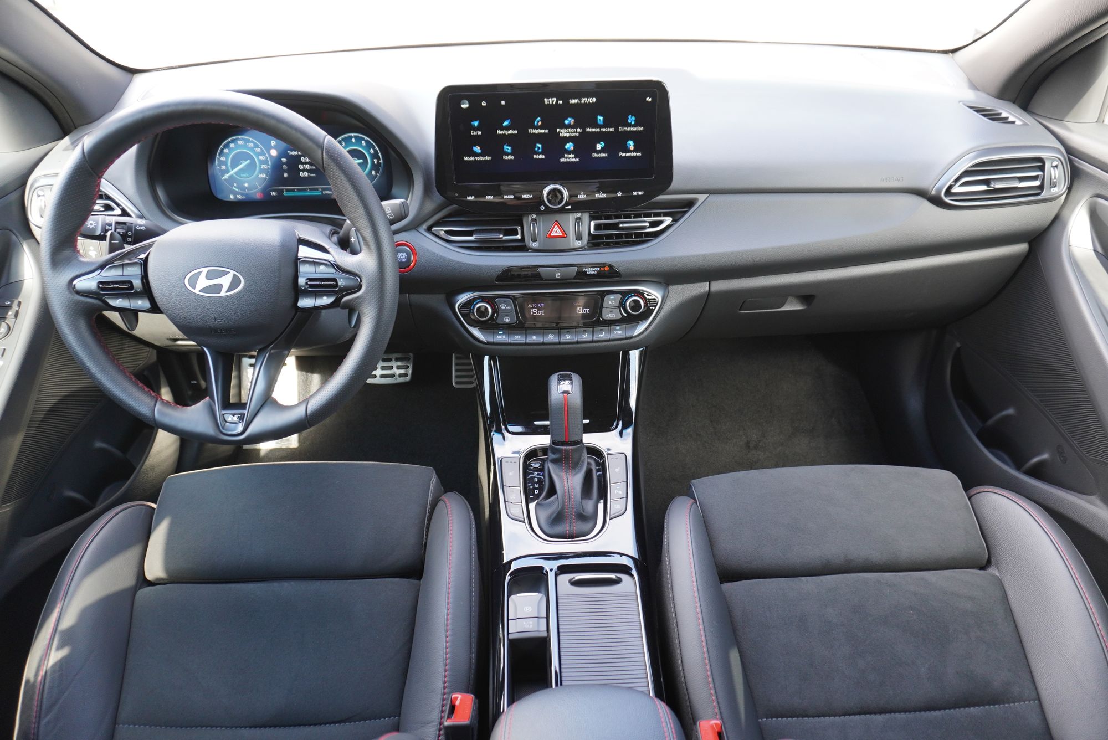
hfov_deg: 73.7
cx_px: 554
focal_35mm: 24
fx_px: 739
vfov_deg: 53.2
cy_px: 370
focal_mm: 16
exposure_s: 1/30
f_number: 3.5
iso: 400
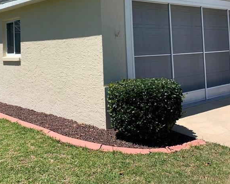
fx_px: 306
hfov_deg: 40.8
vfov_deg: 32.7
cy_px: 41
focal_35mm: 45
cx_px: 85
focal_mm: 4.25
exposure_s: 1/2208
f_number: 1.8
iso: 25
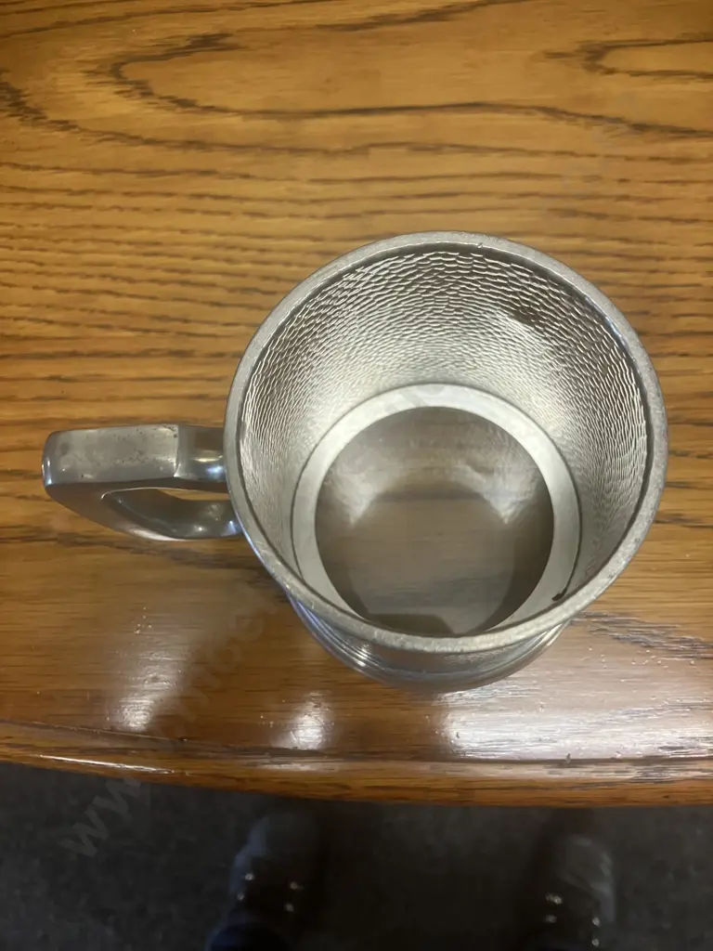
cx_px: 356
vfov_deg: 63.4
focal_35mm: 28
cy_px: 476
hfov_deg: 49.7
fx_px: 769
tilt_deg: -76.7
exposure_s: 1/50
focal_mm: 3.99
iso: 160
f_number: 1.8
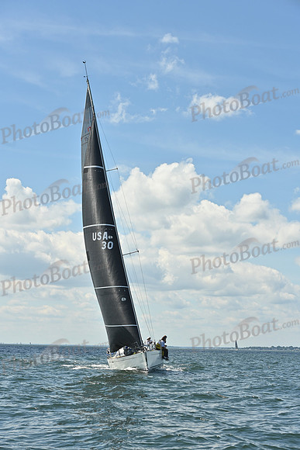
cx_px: 150
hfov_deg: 19.5
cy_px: 225
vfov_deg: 28.8
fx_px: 874
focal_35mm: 70
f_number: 8
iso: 250
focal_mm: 70
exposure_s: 1/1250
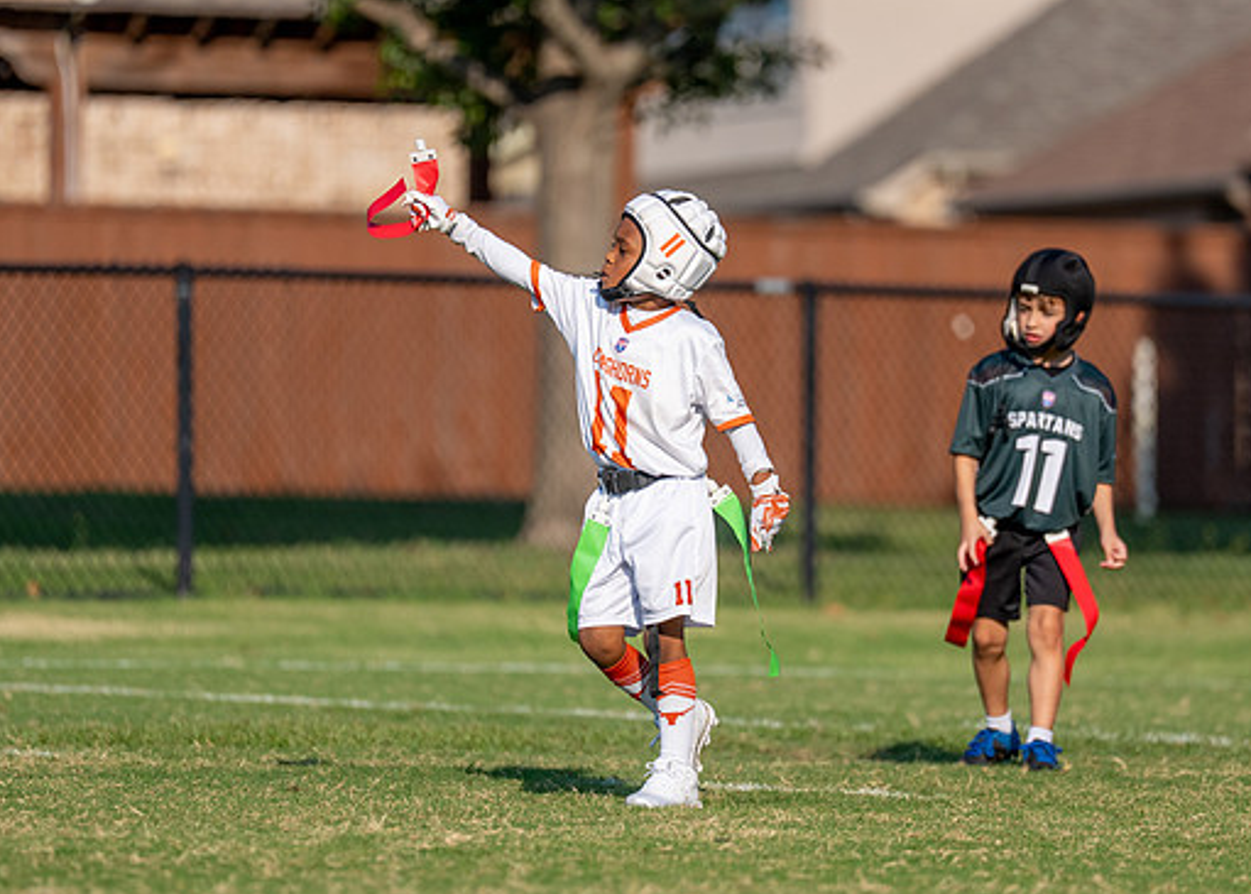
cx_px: 750
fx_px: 12151
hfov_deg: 5.9
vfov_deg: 4.2
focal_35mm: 342
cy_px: 403
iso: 200
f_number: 2.8
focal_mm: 200
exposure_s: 1/4000
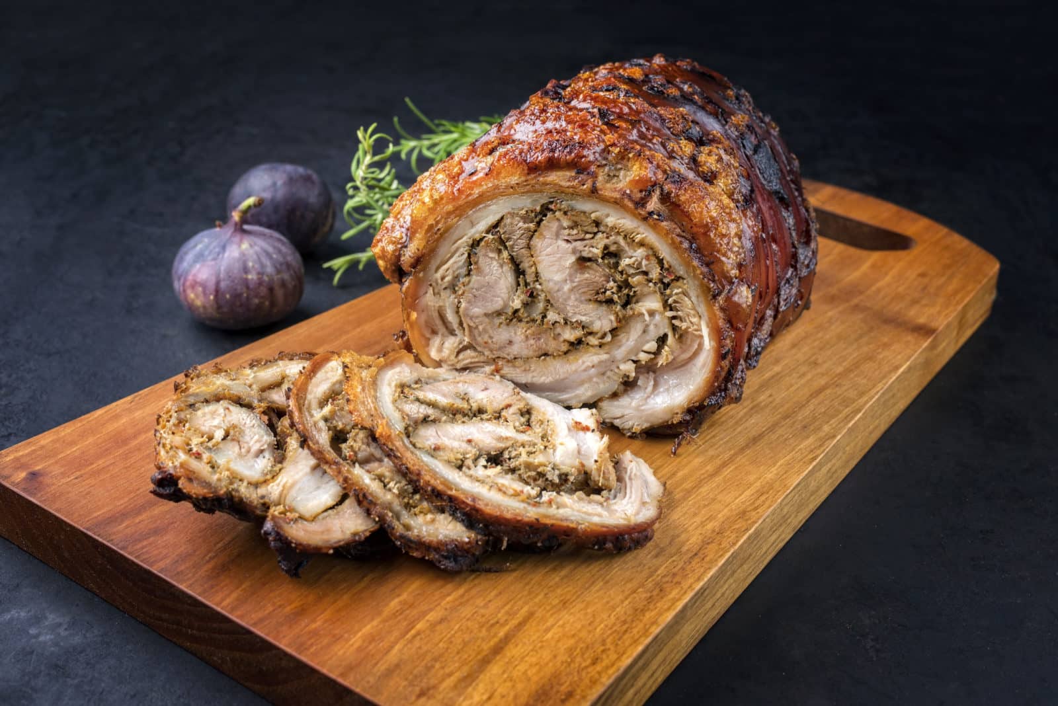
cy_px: 353
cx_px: 529
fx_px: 1470
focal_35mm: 50
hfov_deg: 39.6
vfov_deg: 27.0
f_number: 9
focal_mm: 50
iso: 100
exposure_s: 1/200
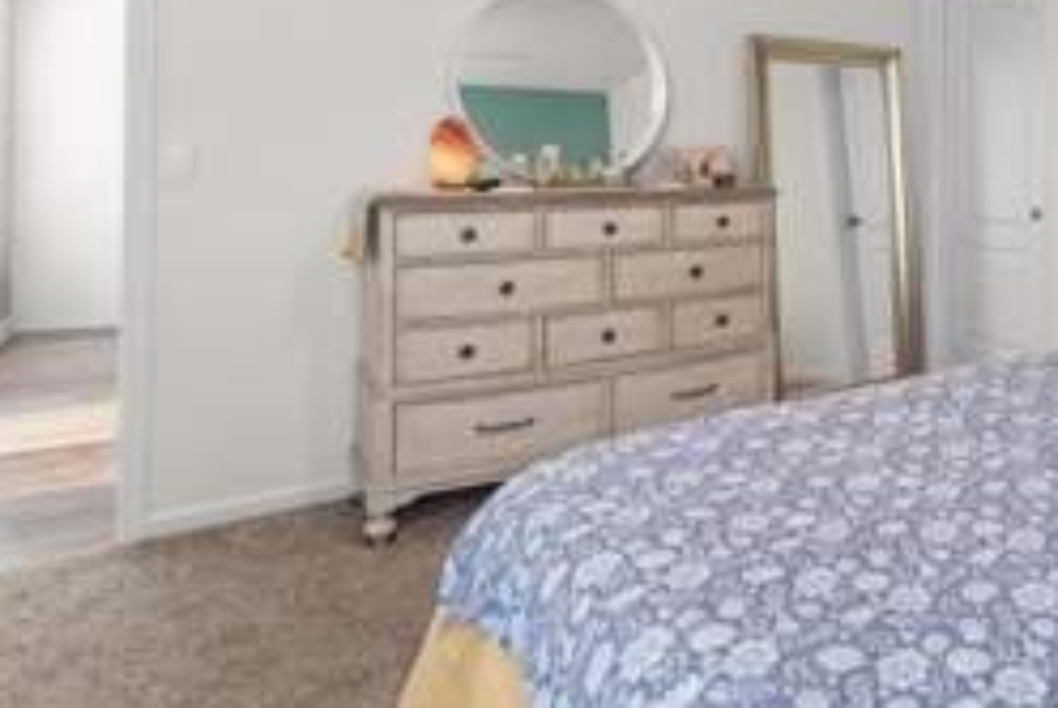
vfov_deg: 43.1
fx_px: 853
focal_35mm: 29
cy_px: 145
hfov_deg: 56.7
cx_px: 909
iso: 1250
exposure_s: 1/30
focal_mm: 15
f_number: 5.6
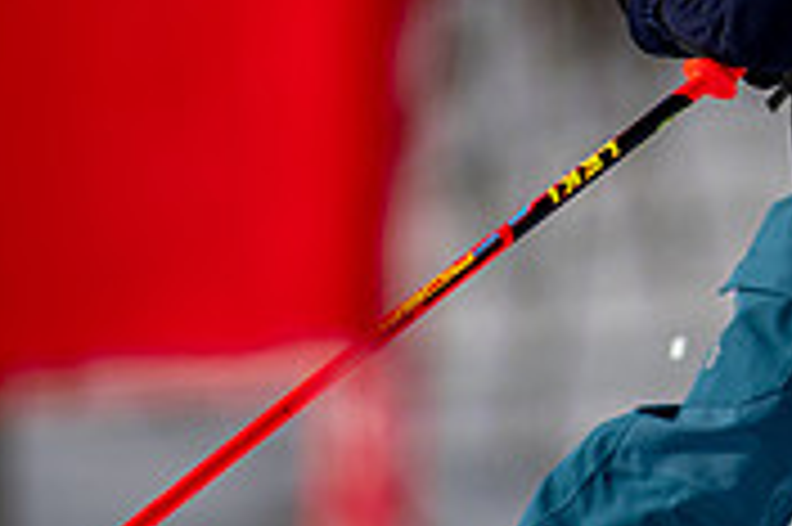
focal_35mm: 1632
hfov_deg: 1.3
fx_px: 35870
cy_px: -238
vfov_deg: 0.8
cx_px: 1153
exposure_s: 1/6400
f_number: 2.8
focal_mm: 300
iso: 100
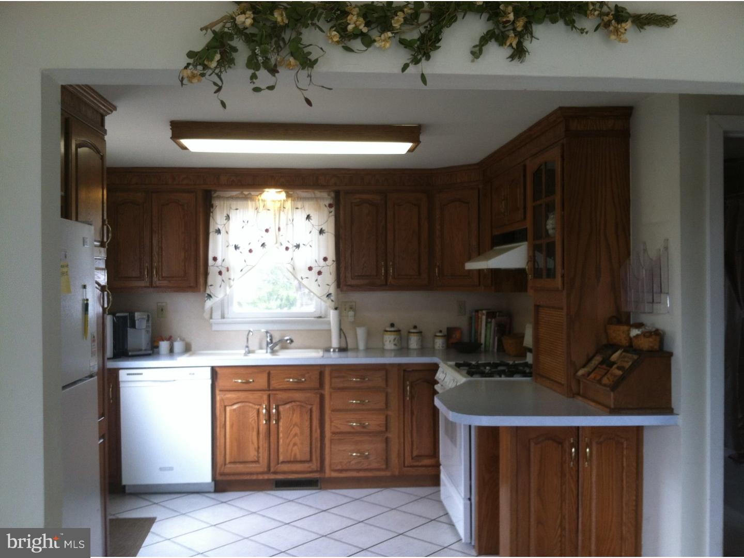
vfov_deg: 40.7
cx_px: 372
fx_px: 752
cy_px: 279
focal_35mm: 35
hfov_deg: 52.6
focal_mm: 3.85
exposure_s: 1/25
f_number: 2.8
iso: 80
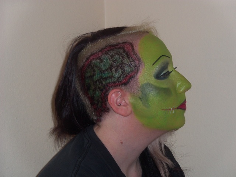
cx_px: 118
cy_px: 88
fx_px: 689
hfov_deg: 19.4
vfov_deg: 14.6
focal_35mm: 101
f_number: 5.3
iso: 100
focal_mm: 17.9
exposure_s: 1/100
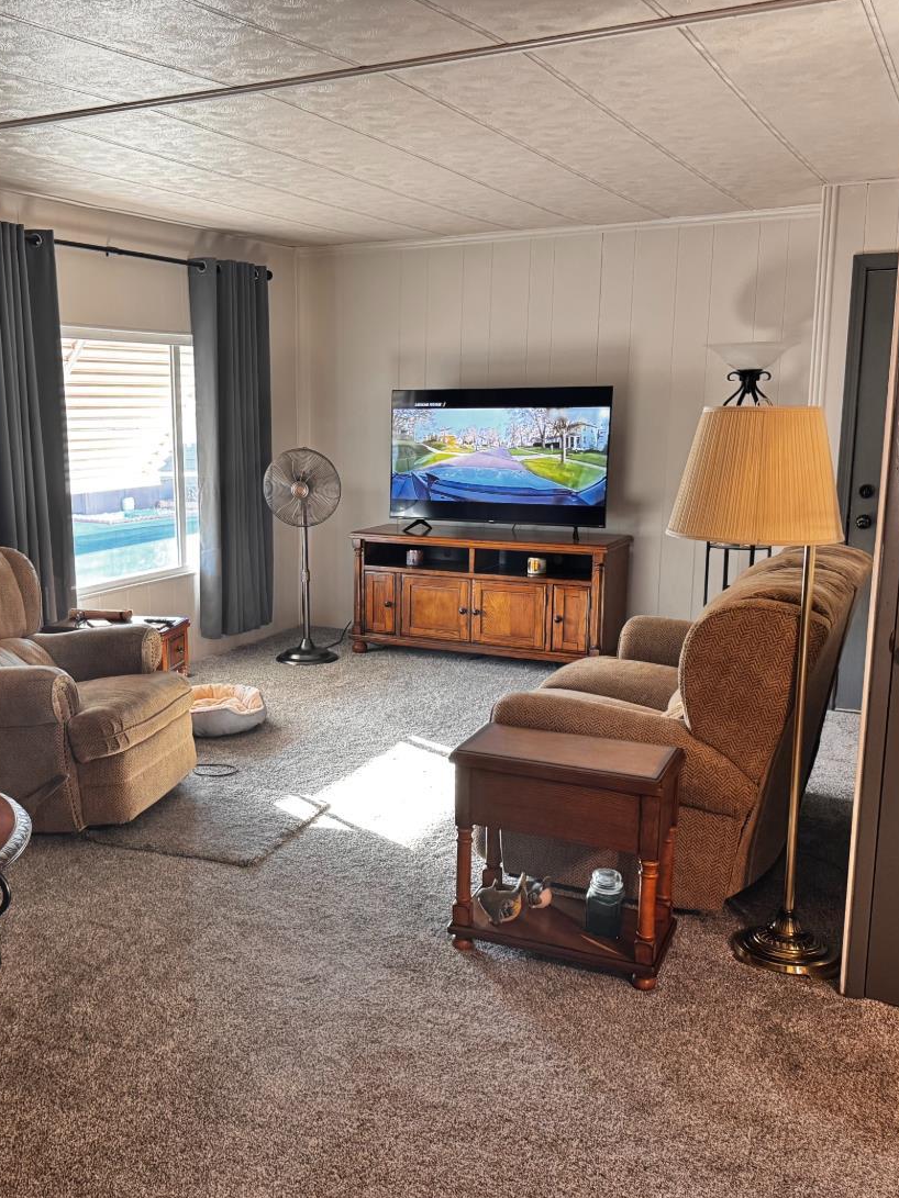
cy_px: 613
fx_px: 1143
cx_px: 298
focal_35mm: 33
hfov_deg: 42.3
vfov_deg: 55.4
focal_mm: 6.76
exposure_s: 1/60
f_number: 1.78
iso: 320
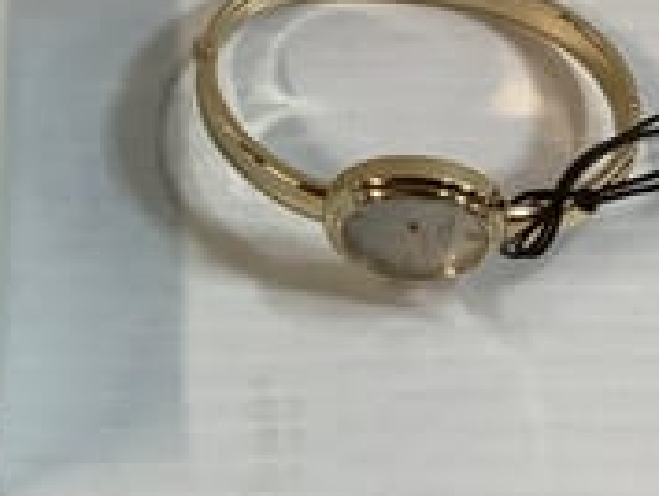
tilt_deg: -54.9
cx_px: 107
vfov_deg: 17.0
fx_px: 1658
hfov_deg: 22.1
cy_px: 239
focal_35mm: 87
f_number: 2.4
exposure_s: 1/50
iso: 100
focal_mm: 3.3
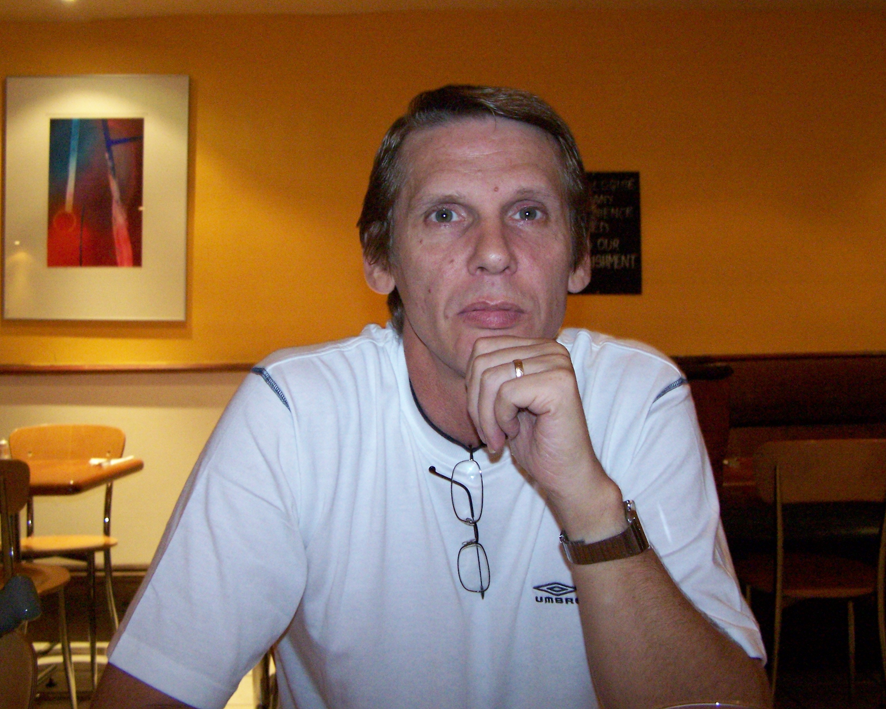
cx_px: 445
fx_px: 1049
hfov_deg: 45.8
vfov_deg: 37.3
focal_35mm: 40
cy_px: 351
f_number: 2.8
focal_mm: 6.3
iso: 400
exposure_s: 1/40
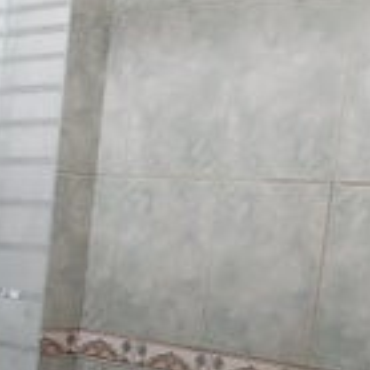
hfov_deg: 13.7
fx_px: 1427
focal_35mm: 118
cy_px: 458
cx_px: -213
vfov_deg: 14.3
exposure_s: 1/25
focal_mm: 4.75
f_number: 1.8
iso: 886
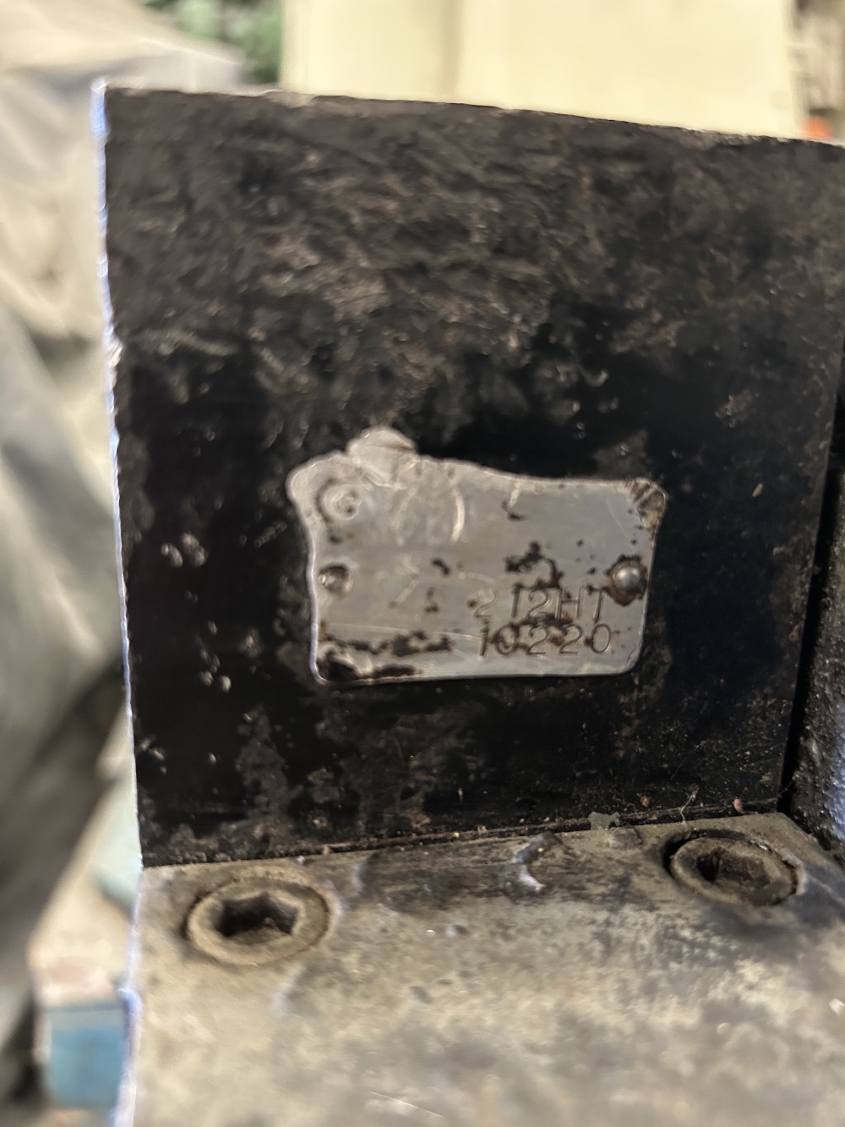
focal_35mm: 26
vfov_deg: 67.3
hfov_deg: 53.1
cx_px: 422
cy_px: 564
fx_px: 846
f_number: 1.5
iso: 640
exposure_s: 1/30
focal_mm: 5.7
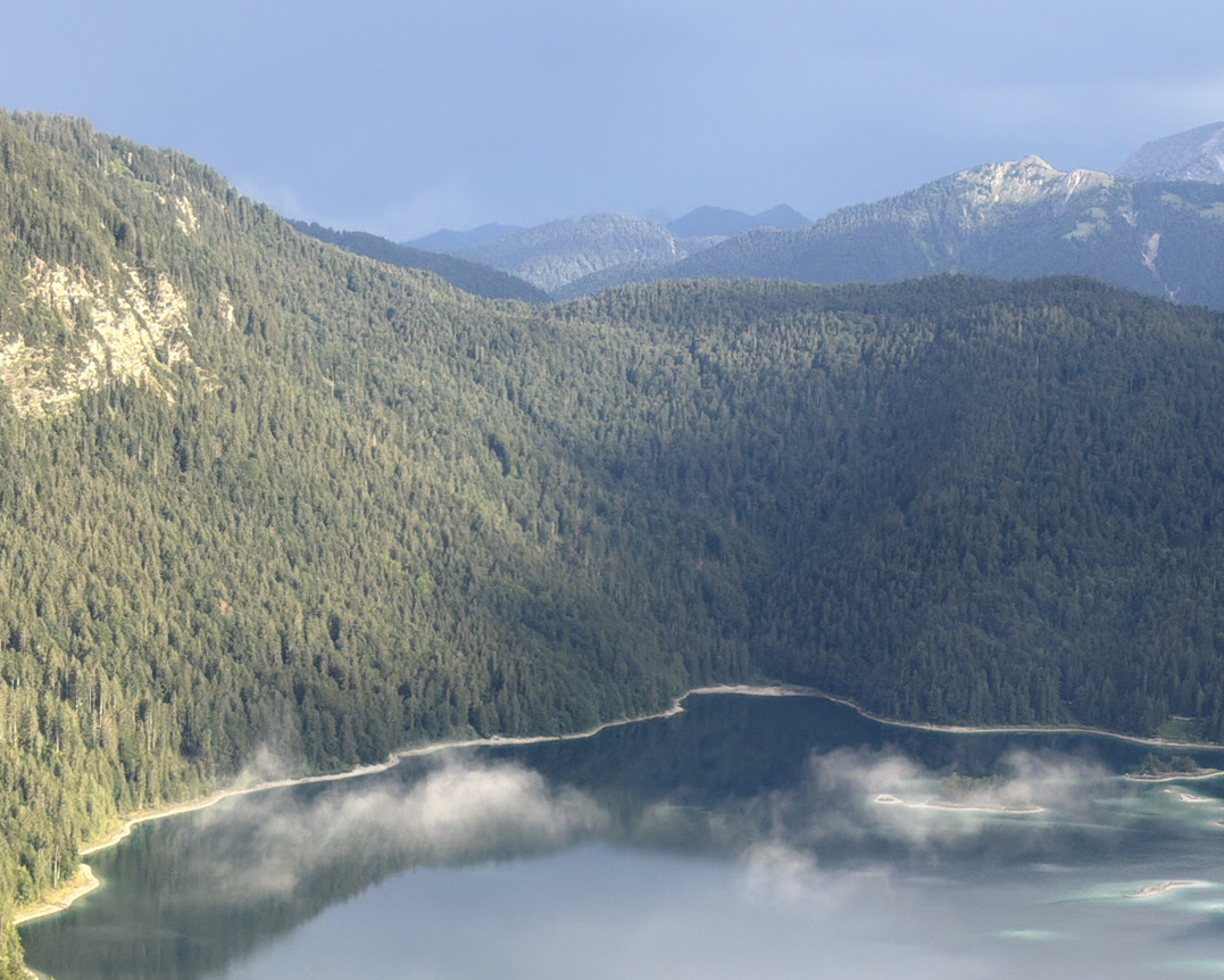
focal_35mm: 87
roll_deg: -2.1
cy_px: 770
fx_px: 3152
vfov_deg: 17.5
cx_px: 1025
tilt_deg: -8.6
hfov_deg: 21.6
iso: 64
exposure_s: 1/523
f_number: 1.78
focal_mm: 6.76
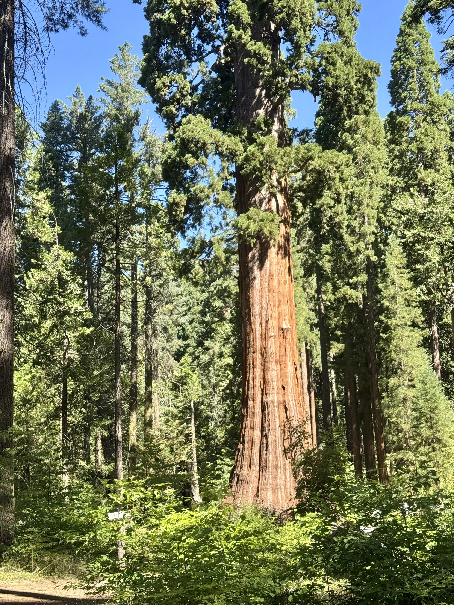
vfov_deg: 39.7
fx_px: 839
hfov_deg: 30.3
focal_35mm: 48
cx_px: 227
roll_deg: +2.3
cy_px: 302
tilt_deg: +11.1
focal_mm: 6.76
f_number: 1.78
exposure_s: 1/939
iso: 64
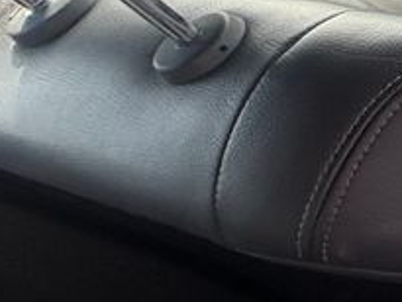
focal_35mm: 70
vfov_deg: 17.4
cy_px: -229
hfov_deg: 15.8
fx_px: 813
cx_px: 930
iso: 64
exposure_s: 1/155
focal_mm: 2.22
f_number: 2.2
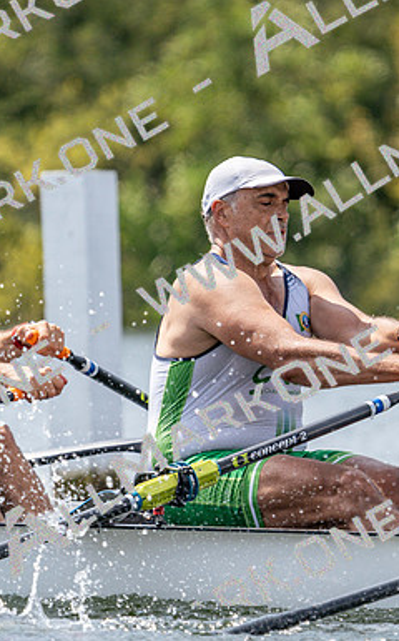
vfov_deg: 3.3
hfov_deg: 2.1
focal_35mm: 638
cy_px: 320
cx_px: 342
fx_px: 11121
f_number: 6.3
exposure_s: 1/1600
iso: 320
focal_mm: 415
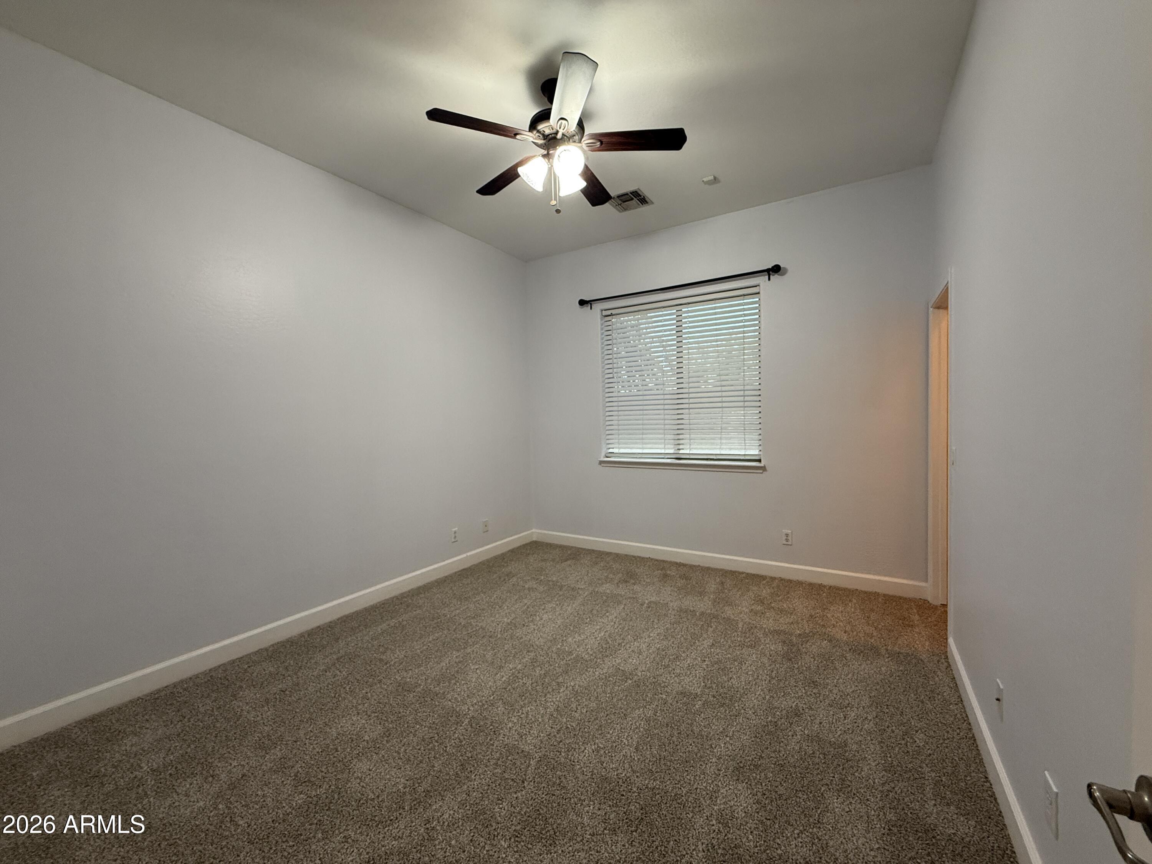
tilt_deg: -2.2
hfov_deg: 102.1
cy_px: 432
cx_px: 576
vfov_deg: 85.7
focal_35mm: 14
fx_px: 466
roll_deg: +1.4
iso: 200
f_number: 2.2
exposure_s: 1/60
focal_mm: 2.22
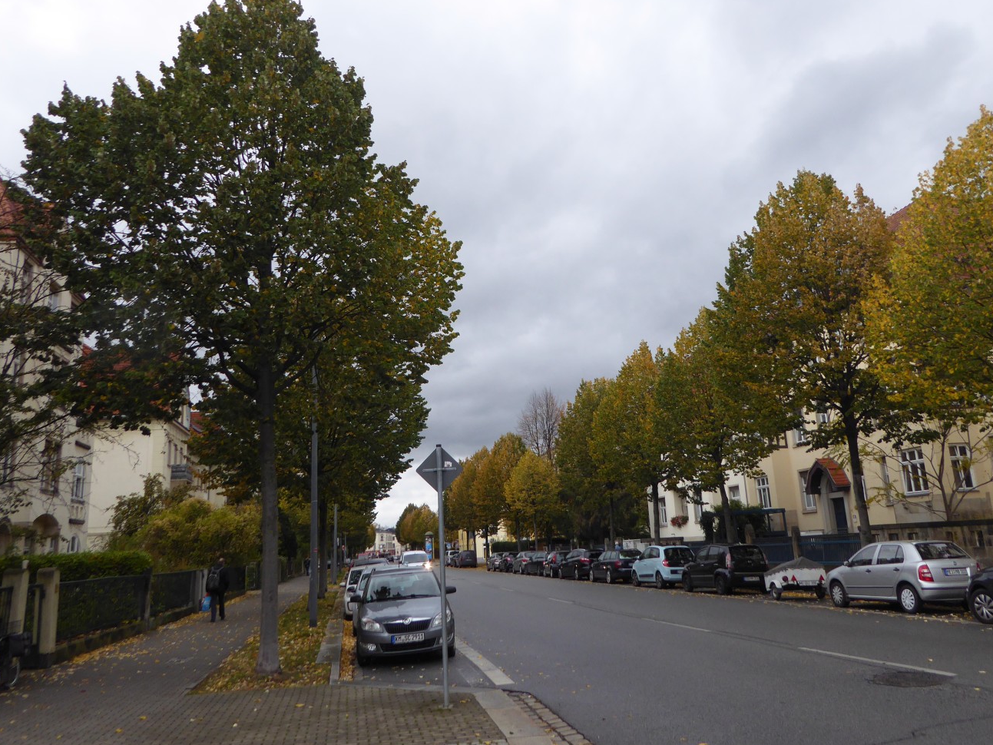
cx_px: 505
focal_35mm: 29
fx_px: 832
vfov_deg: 48.1
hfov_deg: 61.7
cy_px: 324
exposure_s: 1/100
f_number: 3.3
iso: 100
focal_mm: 4.3
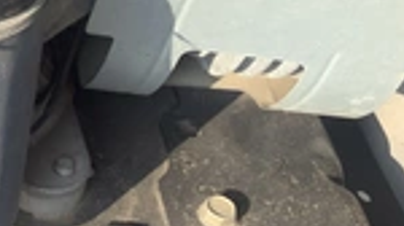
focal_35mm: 90
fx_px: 963
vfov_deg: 12.8
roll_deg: -3.7
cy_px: -94
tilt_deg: -34.2
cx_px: -121
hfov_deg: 21.4
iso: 25
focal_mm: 3.3
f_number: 2.4
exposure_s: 1/184
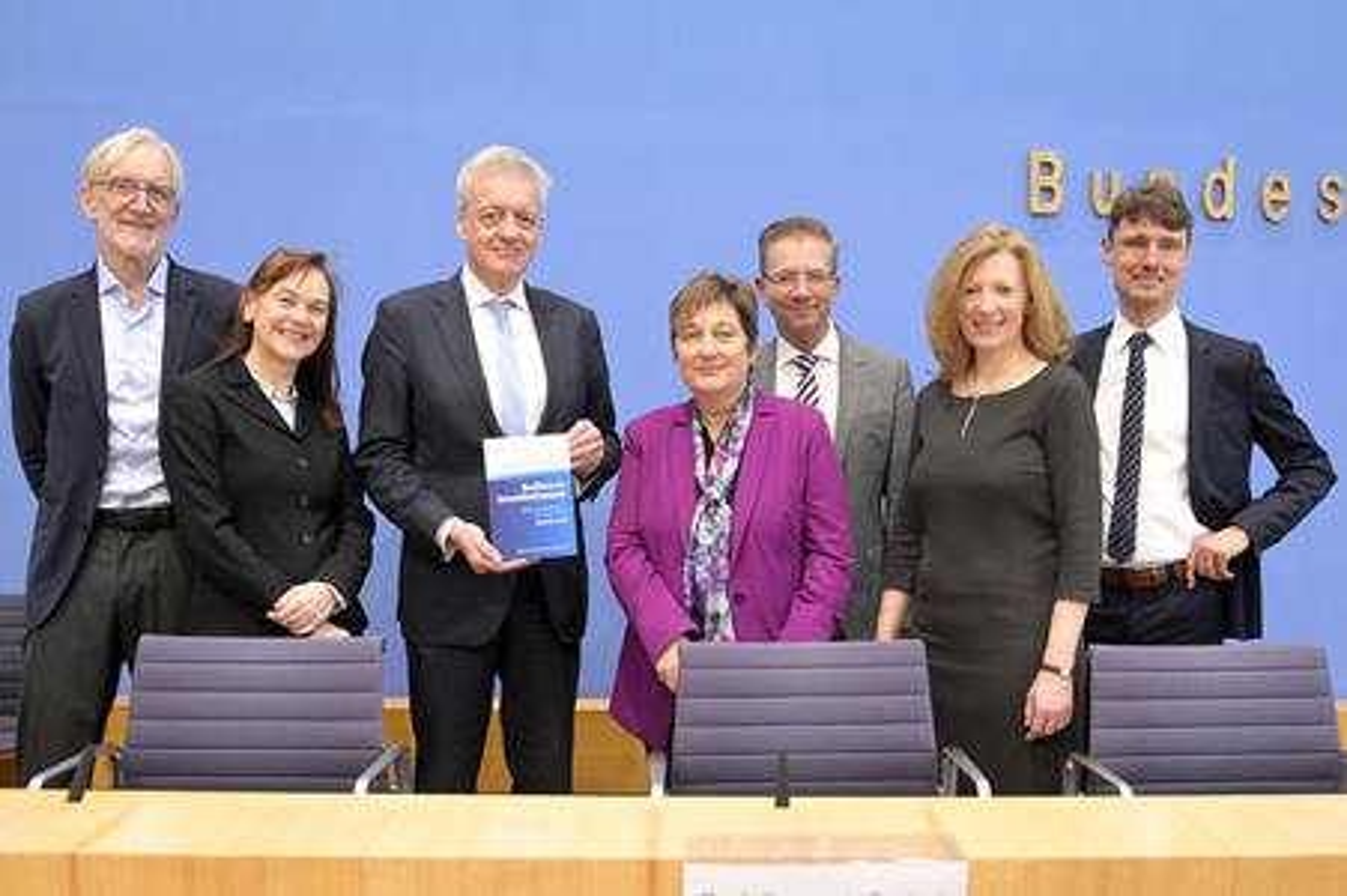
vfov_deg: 41.1
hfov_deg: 58.8
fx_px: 1196
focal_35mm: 32
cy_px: 448
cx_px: 674
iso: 3200
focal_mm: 32
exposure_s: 1/250
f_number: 4.5
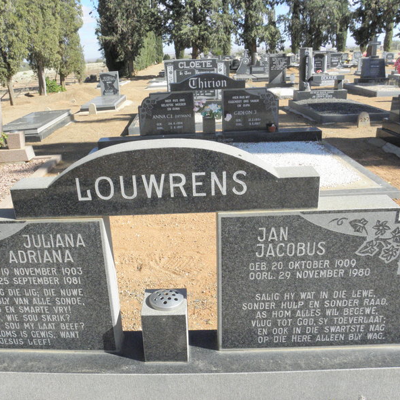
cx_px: 153
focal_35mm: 31
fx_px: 405
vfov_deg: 52.5
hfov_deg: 52.0
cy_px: 200
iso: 200
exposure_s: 1/640
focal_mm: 4.6
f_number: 6.3
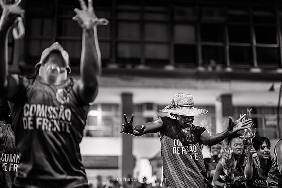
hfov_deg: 37.9
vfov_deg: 25.8
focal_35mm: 52
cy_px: 99
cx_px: 148
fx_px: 411
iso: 2000
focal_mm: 50
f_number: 1.2
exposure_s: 1/320
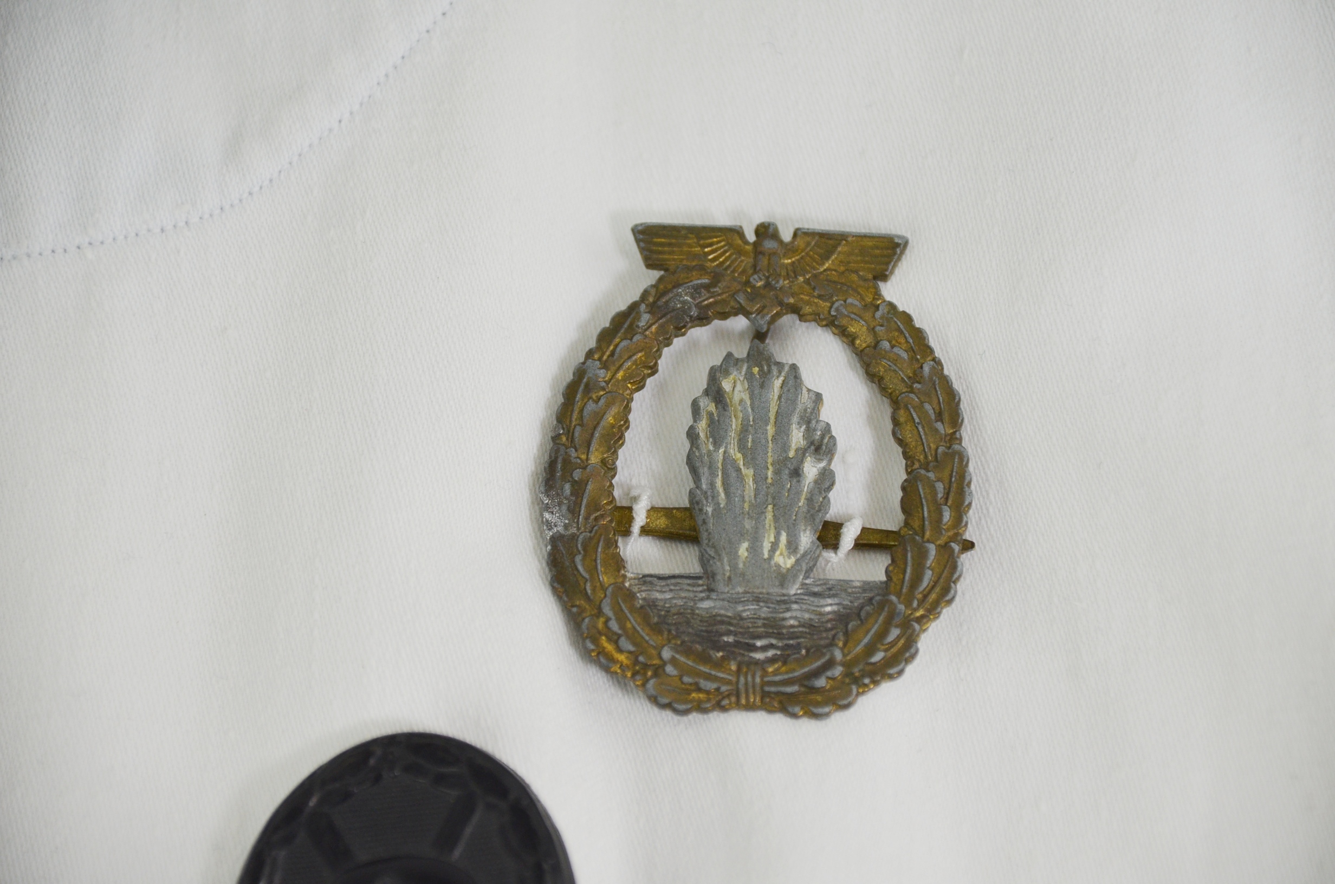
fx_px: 7494
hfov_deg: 10.2
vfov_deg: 6.8
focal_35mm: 202
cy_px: 442
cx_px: 668
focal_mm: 135
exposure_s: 1/250
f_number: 5.6
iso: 560
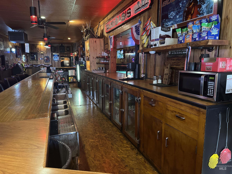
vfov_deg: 56.8
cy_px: 87
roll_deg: +0.1
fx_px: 161
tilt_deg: -9.8
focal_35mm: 24
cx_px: 116
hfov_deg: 71.6
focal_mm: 6.76
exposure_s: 1/30
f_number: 1.78
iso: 1000
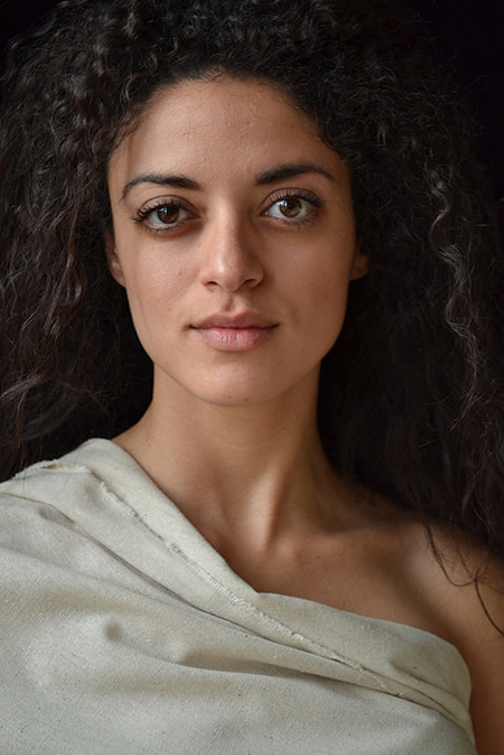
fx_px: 1637
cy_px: 378
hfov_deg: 17.5
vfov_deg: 26.0
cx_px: 252
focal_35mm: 78
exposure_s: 1/50
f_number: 5.6
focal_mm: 52
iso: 400
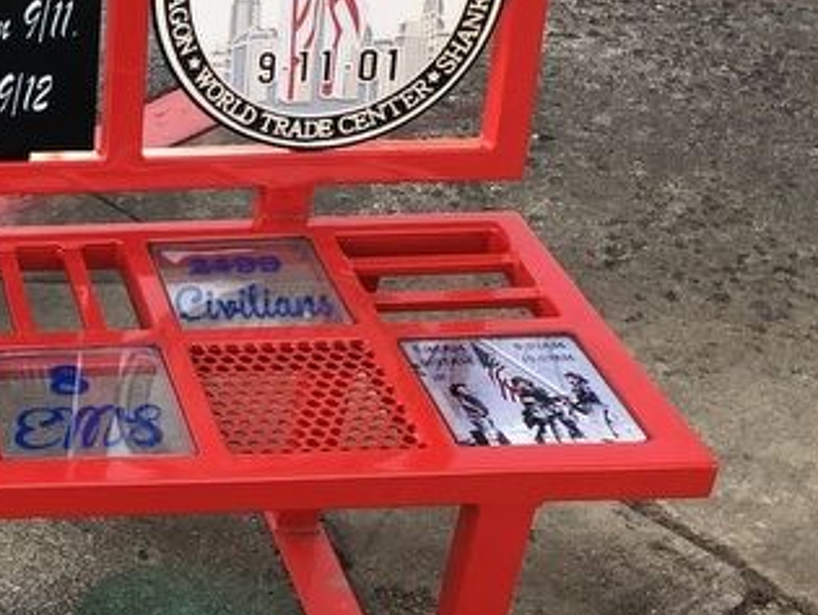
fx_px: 1680
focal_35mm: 71
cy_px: 270
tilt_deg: -33.7
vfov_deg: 20.8
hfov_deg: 24.6
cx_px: -184
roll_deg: +2.4
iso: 64
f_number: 1.8
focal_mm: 4
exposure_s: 1/120
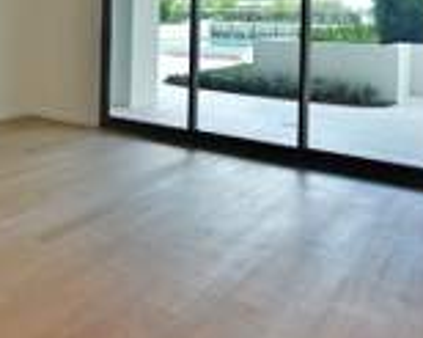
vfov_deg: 33.9
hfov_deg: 38.4
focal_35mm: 41
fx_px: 513
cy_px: 15
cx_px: -25
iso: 400
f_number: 7.1
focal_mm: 14
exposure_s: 1/25
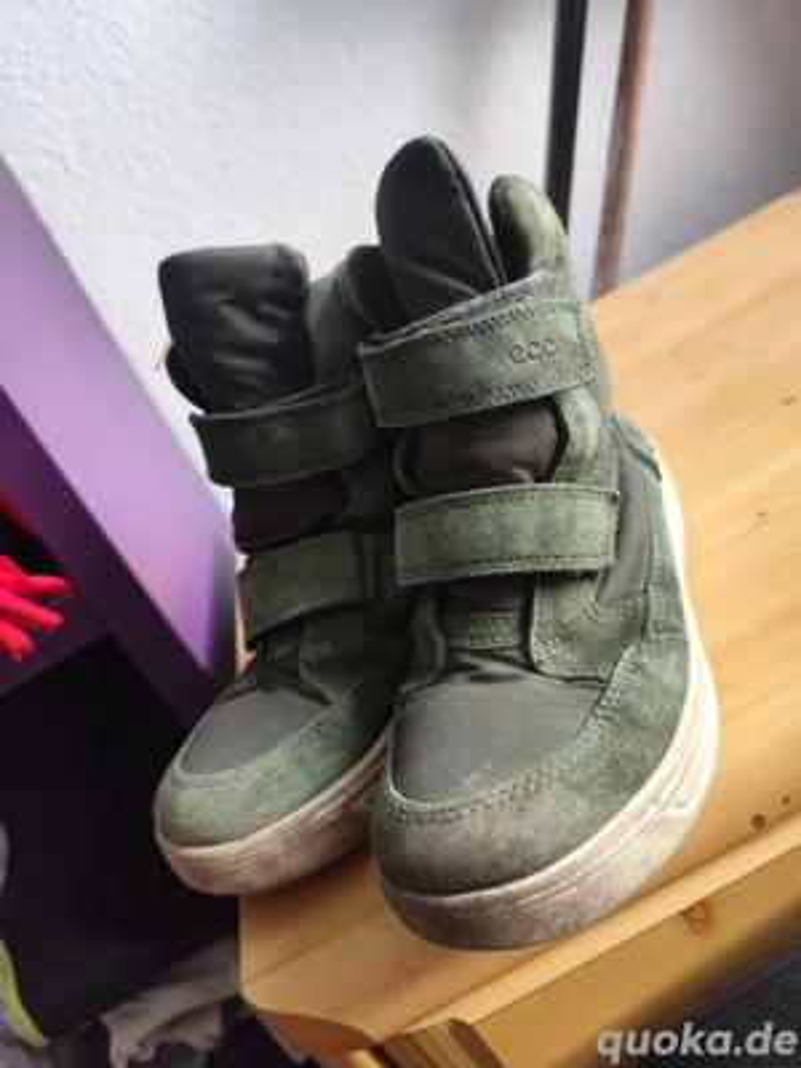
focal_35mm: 23
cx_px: 400
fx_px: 710
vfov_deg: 73.9
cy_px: 534
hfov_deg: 58.9
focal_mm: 6.19
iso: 998
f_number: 1.65
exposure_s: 1/100
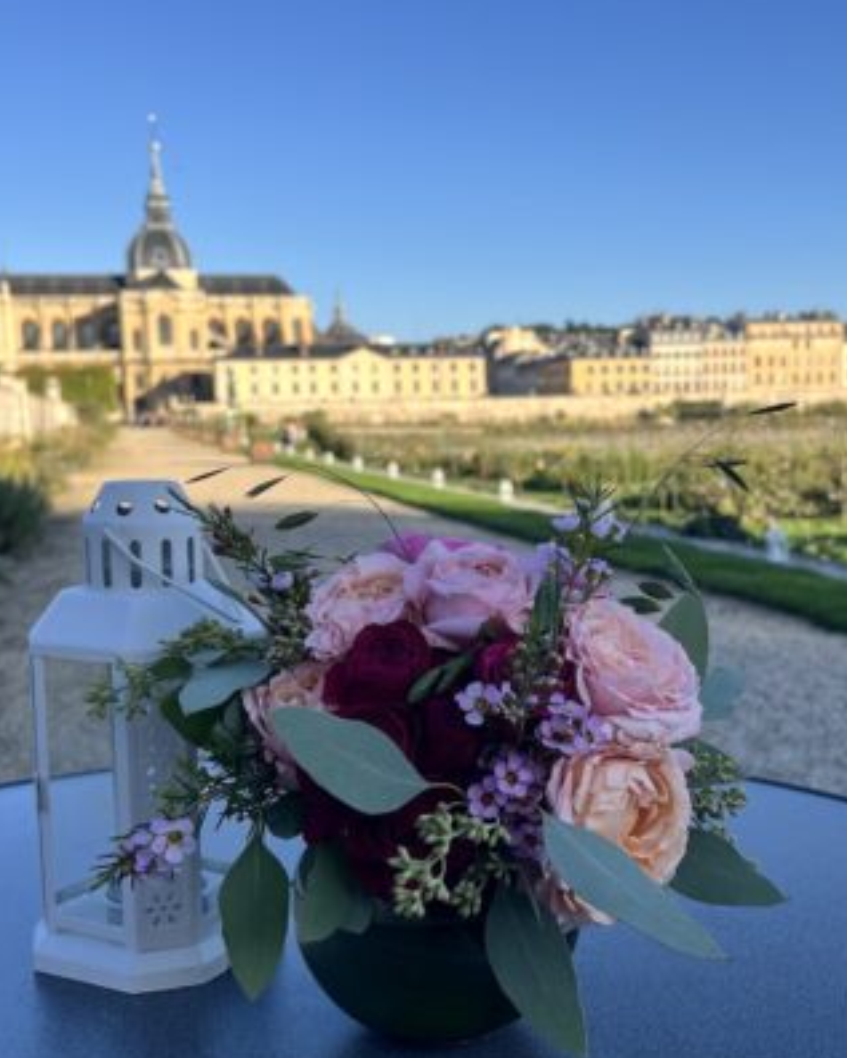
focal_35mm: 41
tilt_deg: -7.2
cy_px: 580
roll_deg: +1.7
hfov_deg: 36.3
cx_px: 532
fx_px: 1284
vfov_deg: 44.7
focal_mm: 5.1
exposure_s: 1/1890
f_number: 1.6
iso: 50
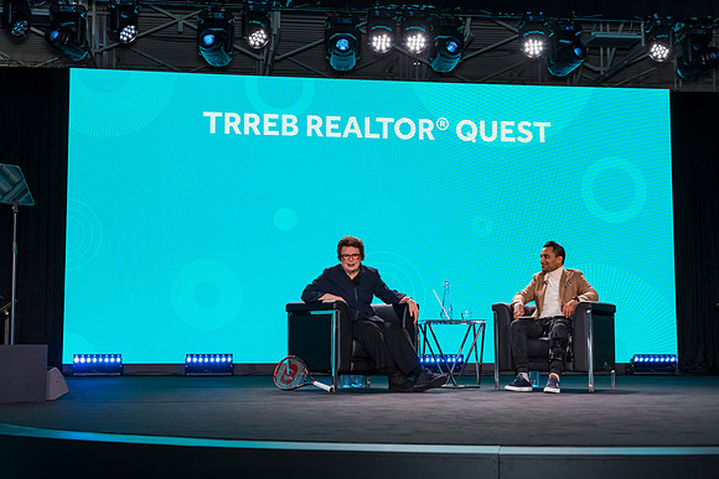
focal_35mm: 53
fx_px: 1059
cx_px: 359
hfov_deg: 37.5
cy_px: 240
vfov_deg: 25.5
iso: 1600
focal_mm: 53
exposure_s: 1/250
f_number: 5.6
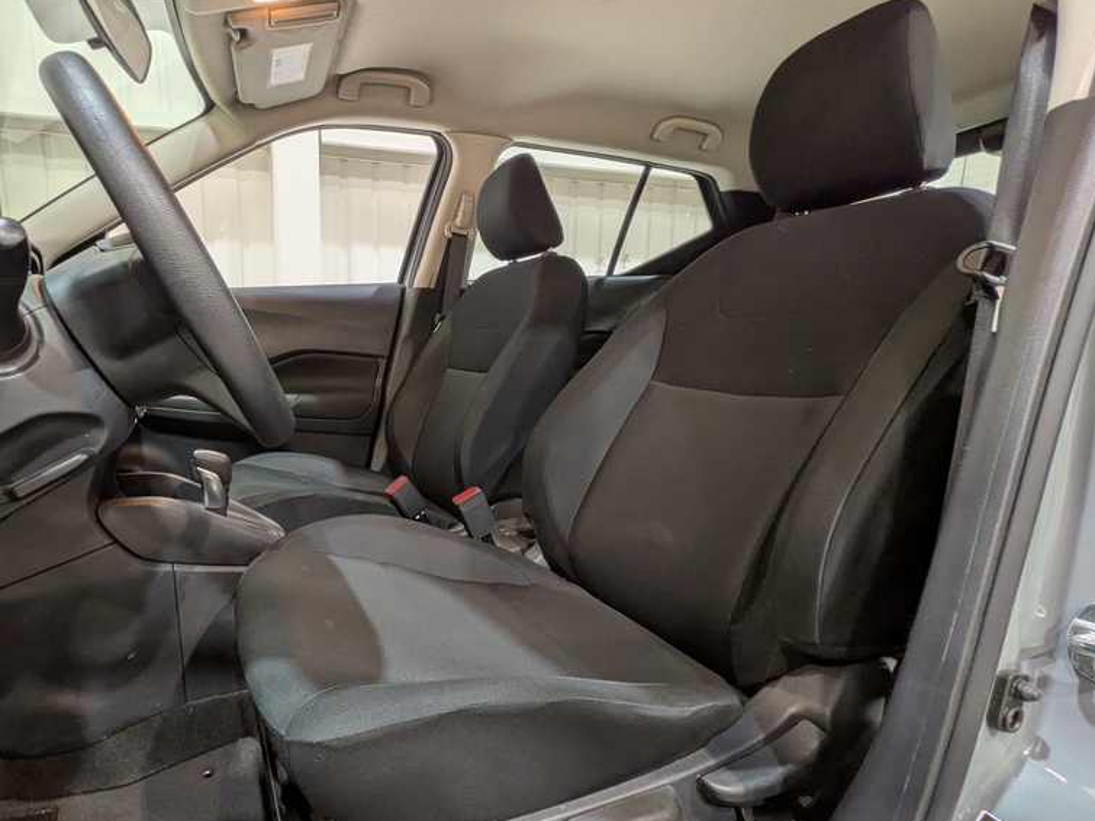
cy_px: 460
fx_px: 601
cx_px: 394
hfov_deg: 82.7
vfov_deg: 68.4
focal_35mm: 19
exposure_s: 1/30
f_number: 2.2
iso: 68
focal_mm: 1.83
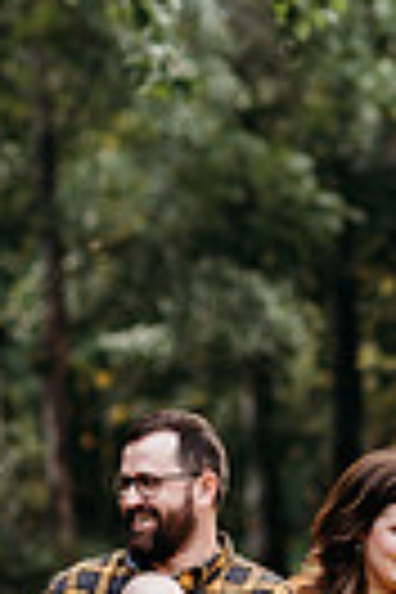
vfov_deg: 7.1
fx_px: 4768
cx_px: 256
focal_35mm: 289
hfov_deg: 4.8
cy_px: 446
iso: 125
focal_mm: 85
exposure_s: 1/200
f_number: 2.2
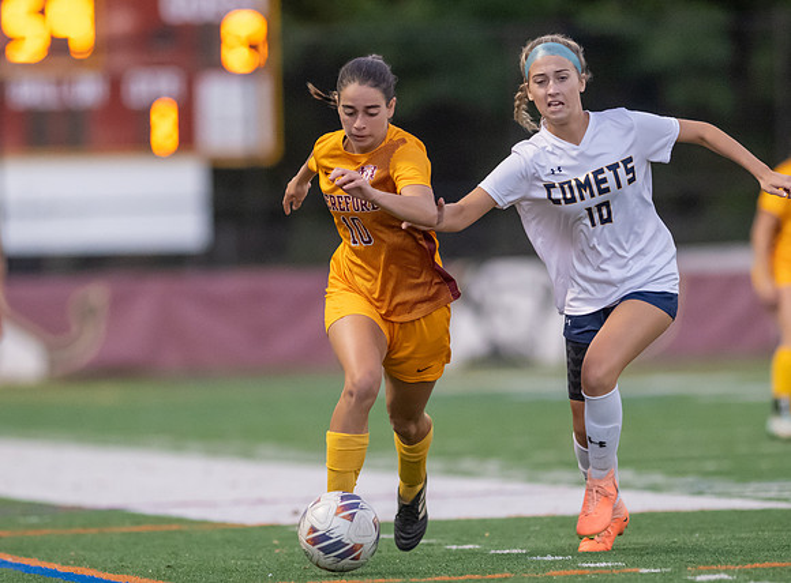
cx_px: 370
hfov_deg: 4.1
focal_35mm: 489
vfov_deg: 3.0
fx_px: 11119
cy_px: 354
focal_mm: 300
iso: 4500
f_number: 2.8
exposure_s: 1/1000
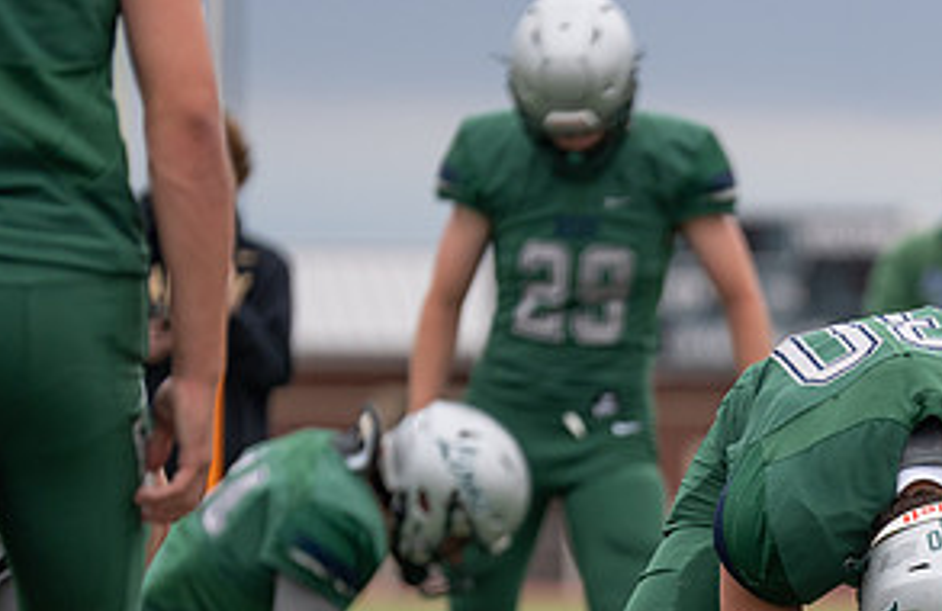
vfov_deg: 3.5
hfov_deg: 5.4
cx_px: 843
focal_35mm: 382
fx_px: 9912
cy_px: 644
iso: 250
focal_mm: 171
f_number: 2.8
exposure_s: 1/1250
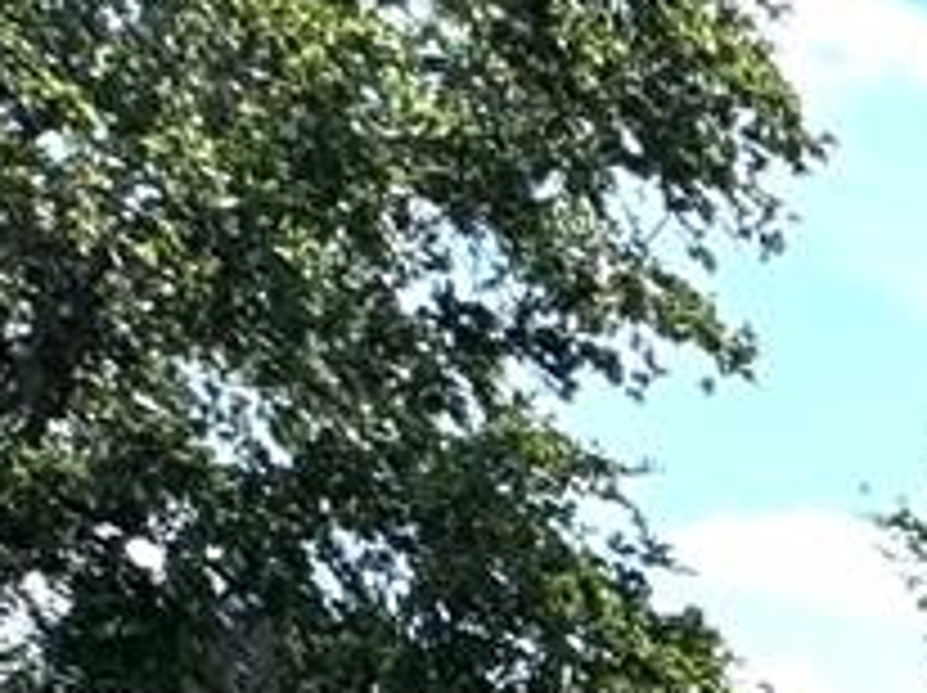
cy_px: 1876
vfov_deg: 10.7
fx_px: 2916
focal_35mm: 109
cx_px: 2610
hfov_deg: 11.8
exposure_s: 1/956
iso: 40
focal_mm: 2.22
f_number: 2.2
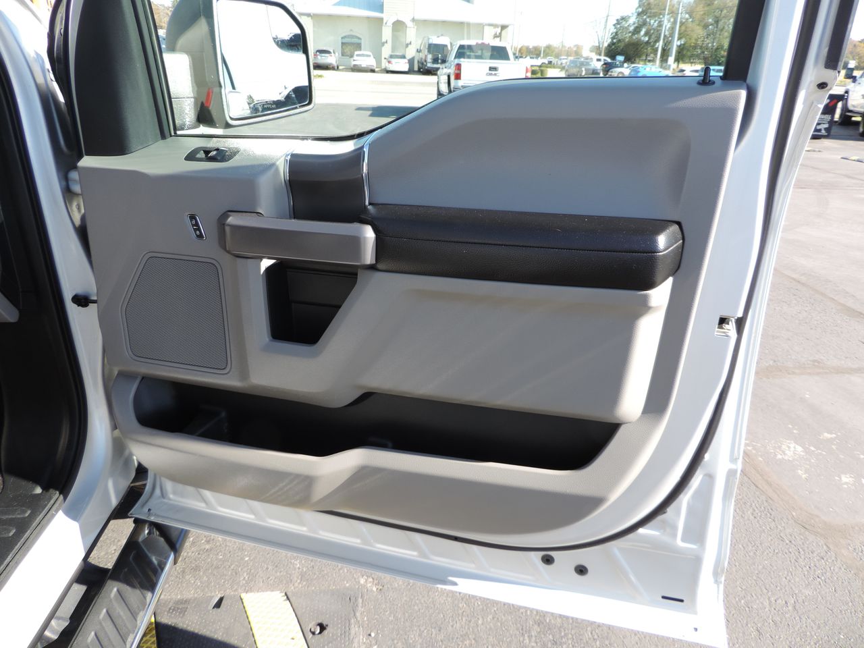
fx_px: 599
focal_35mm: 24
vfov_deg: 56.8
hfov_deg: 71.6
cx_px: 432
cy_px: 324
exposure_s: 1/200
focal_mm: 4.3
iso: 80
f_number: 3
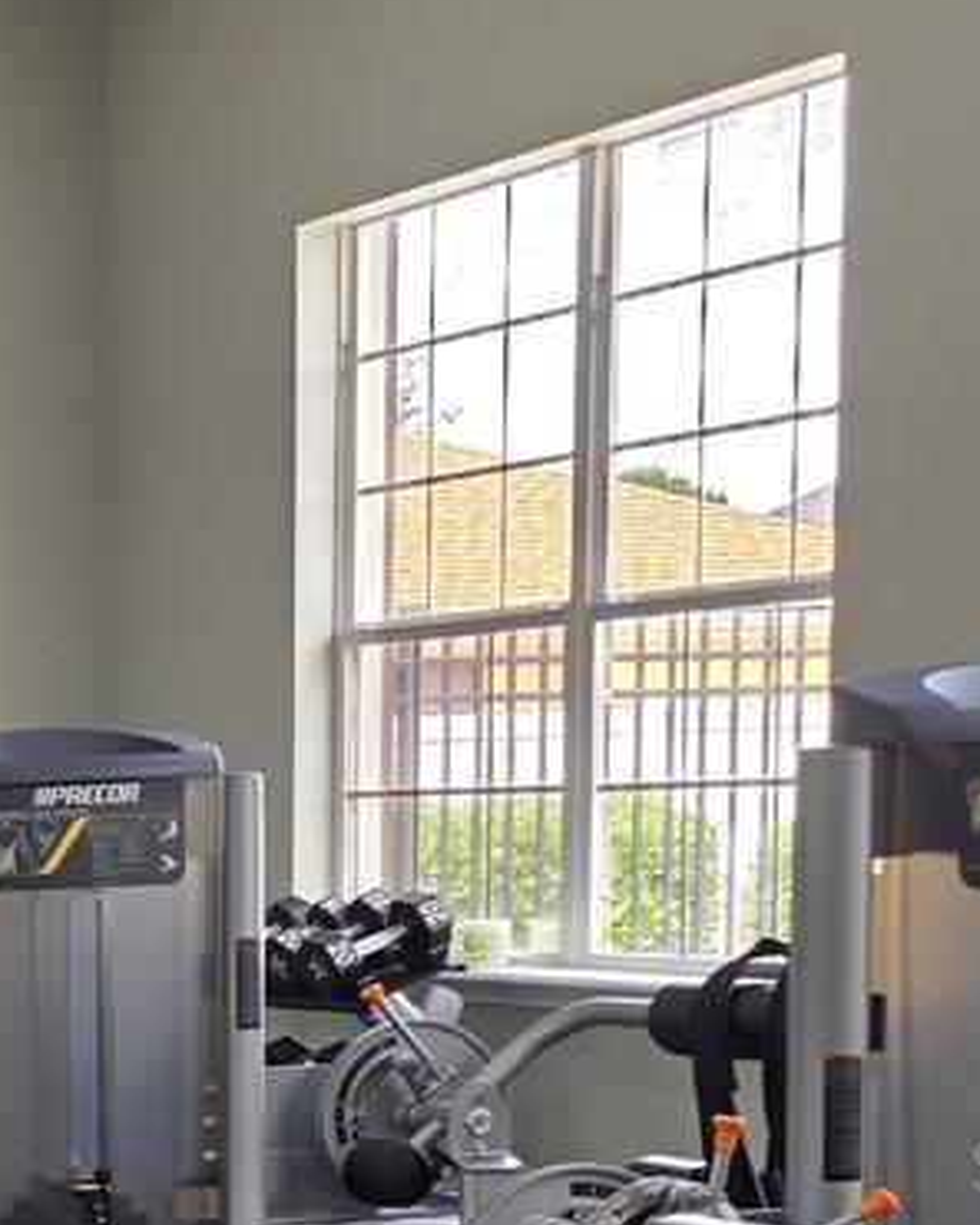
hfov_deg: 12.5
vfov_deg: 19.3
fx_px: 3517
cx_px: -1364
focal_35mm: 97
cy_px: 1165
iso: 64
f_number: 1.7
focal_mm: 6.25
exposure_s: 1/120
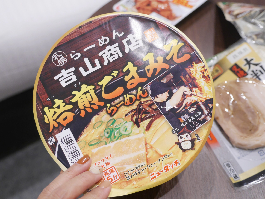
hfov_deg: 51.3
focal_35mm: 36
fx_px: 276
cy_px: 100
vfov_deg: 39.7
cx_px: 132
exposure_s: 1/60
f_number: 2.8
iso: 1000
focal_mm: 18
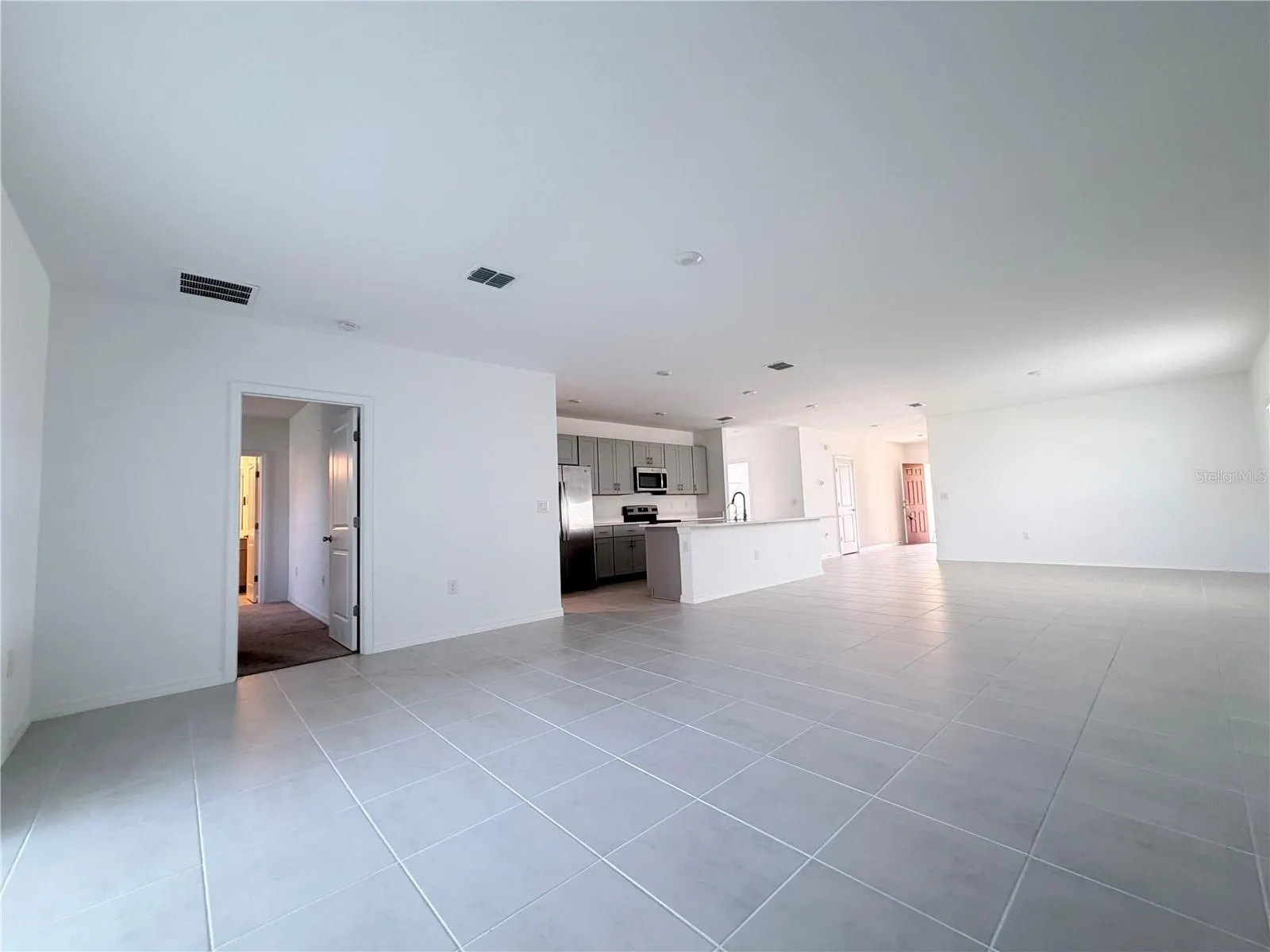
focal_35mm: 14
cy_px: 476
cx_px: 635
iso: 200
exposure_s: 1/60
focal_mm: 2.22
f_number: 2.2
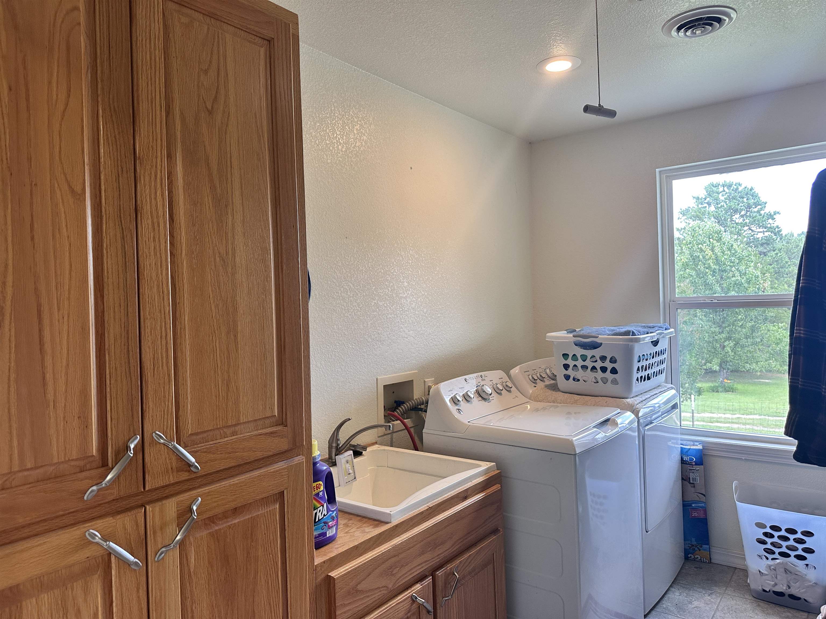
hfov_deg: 71.6
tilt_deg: +0.0
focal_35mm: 24
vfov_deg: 56.8
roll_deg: +1.6
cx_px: 413
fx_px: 573
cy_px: 310
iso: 125
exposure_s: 1/120
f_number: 1.78
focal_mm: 6.86
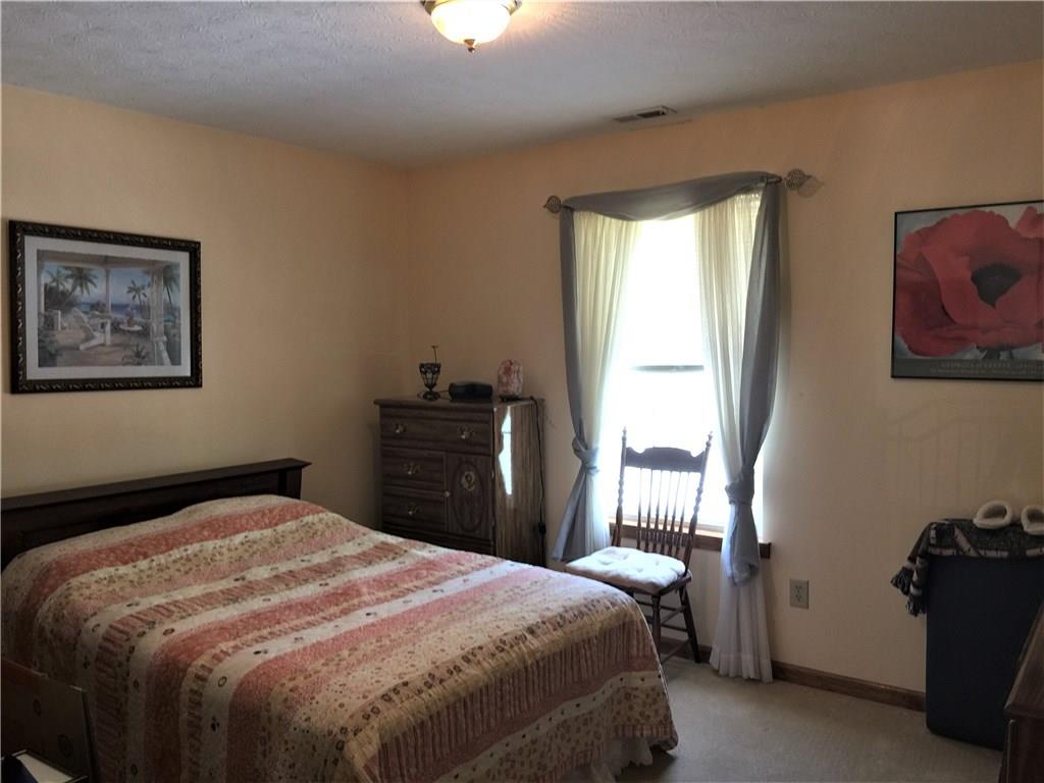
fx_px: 875
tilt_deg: -4.3
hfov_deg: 61.7
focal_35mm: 29
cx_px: 522
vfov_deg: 48.2
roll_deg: +0.4
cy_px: 392
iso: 32
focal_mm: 4.15
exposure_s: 1/15
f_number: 2.2
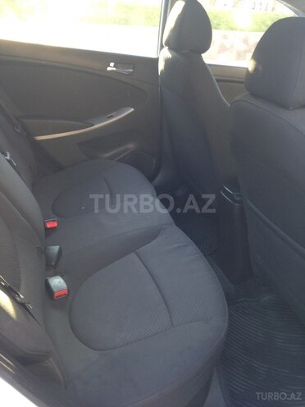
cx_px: 152
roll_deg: -6.6
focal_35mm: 33
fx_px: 388
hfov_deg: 42.9
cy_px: 204
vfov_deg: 55.4
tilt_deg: -24.5
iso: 50
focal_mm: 4.12
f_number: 2.4
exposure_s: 1/20
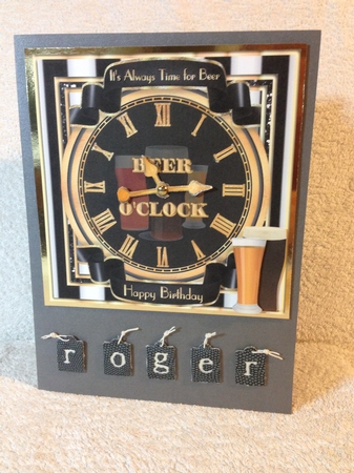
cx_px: 177
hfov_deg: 42.9
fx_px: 450
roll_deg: -2.9
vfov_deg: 55.4
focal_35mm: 33
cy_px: 236
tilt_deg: -9.9
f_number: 2.4
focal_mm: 4.12
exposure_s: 1/20
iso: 250
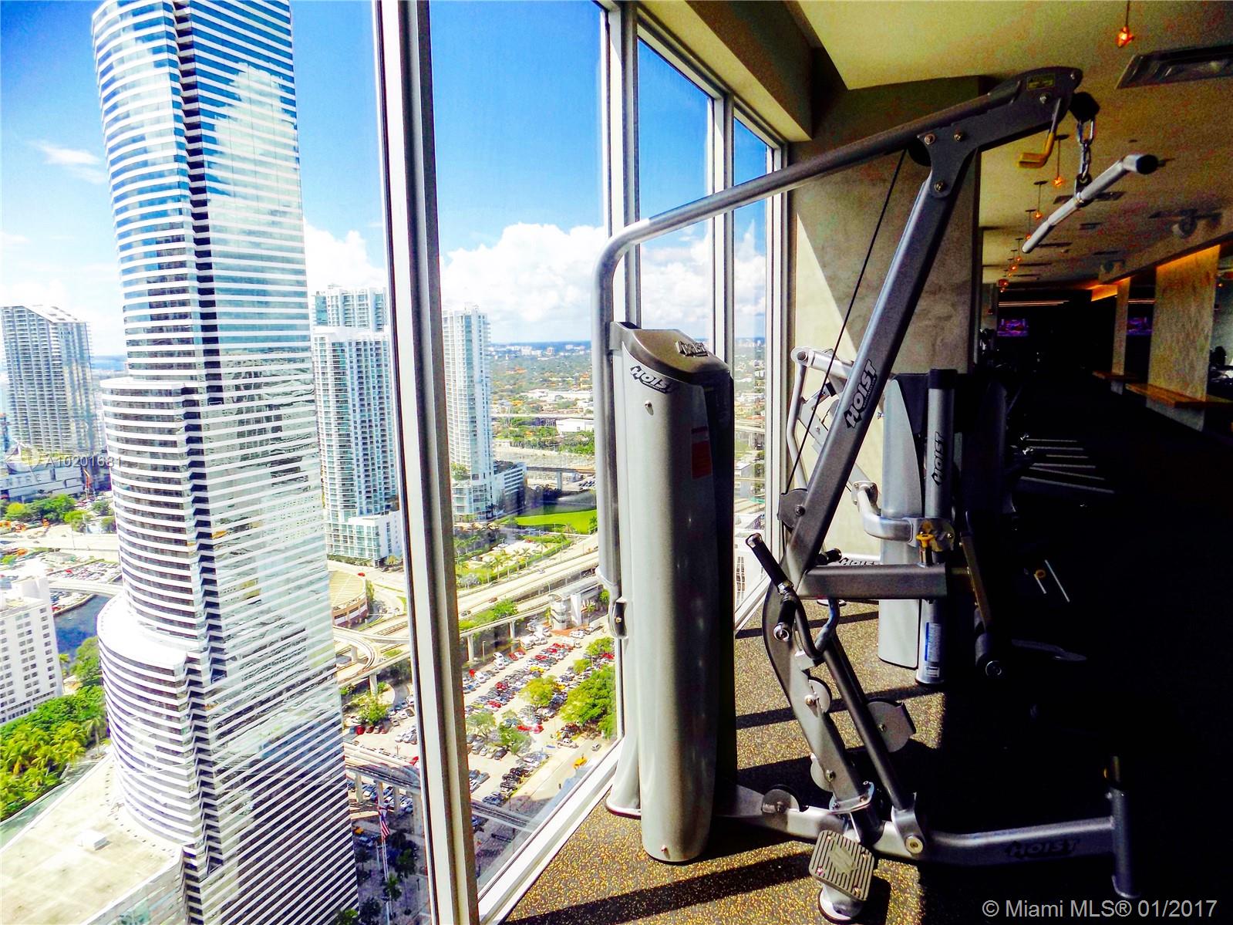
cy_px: 462
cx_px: 616
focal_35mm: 23
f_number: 3.1
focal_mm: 4
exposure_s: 1/400
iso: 80
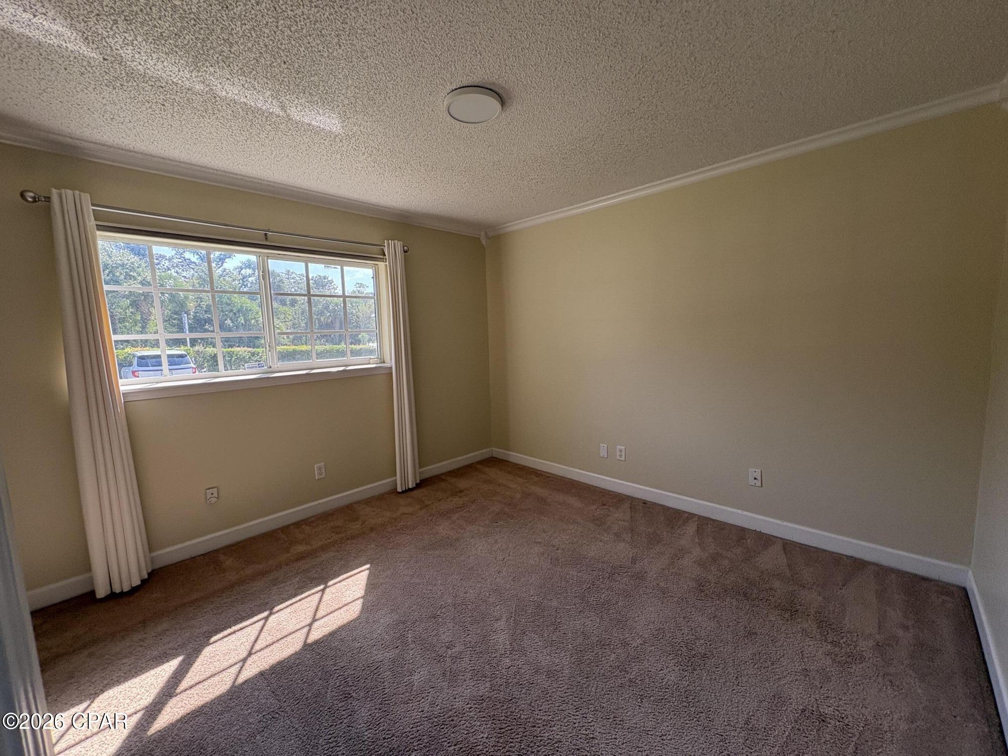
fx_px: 408
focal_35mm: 14
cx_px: 504
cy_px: 378
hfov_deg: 102.1
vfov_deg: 85.7
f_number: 2.2
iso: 80
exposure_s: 1/130
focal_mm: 2.22
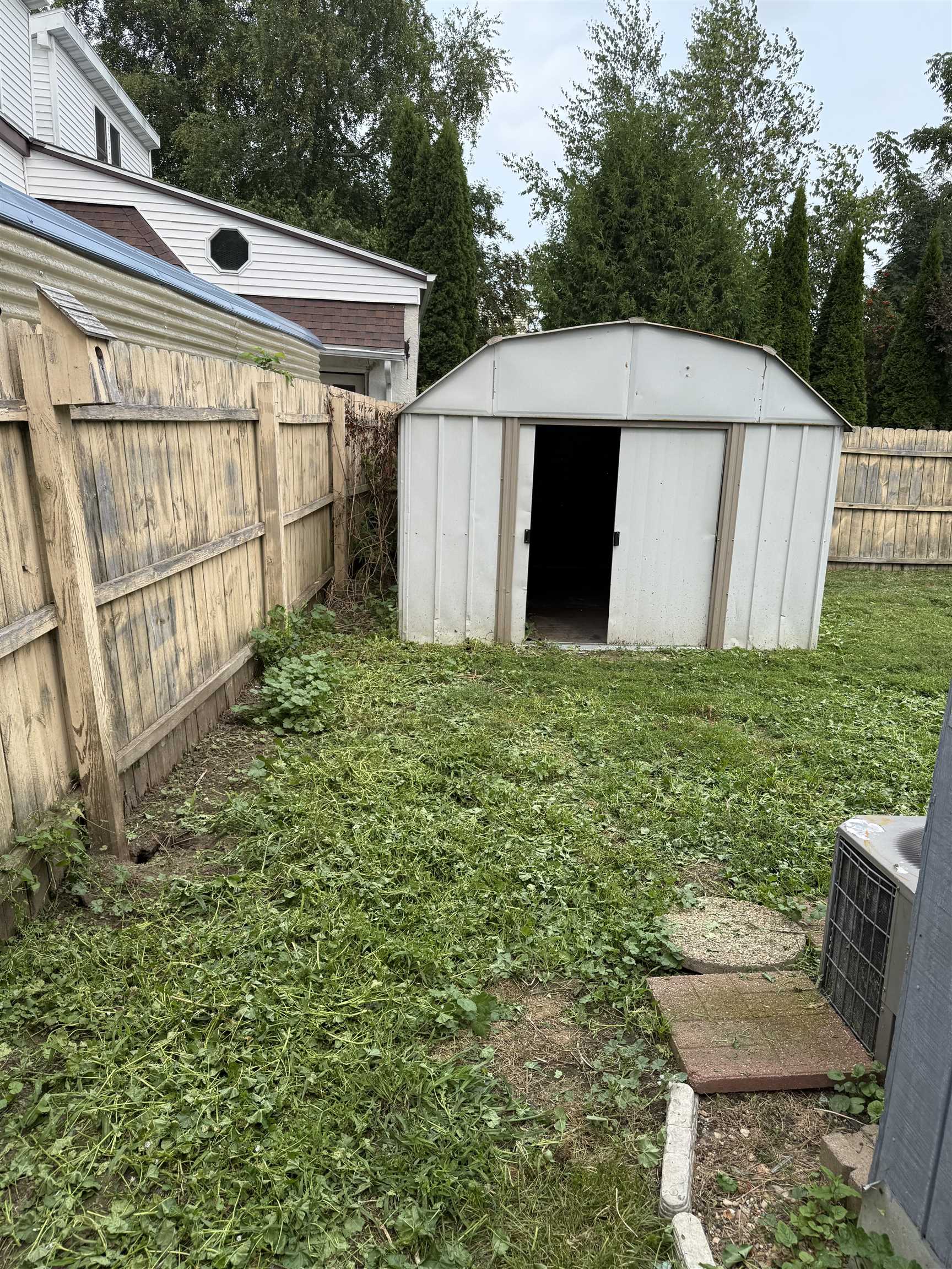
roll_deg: -2.0
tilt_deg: -11.9
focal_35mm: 24
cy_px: 634
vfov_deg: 71.6
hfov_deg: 56.8
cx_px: 476
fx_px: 880
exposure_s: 1/1493
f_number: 1.78
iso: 100
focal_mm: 6.76
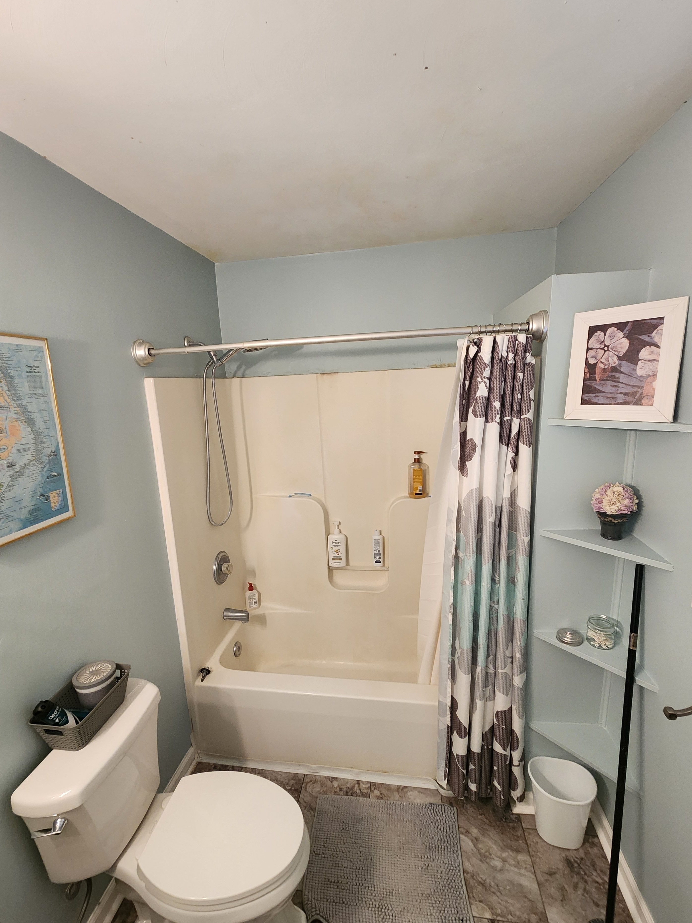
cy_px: 466
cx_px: 341
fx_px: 373
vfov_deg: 102.1
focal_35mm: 14
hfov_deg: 85.7
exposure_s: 1/40
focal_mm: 2.2
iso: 320
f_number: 2.2
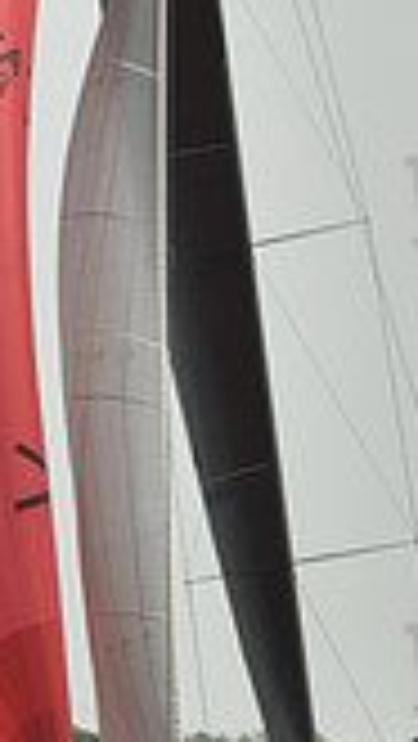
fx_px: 13437
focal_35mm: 683
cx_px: 173
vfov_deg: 3.2
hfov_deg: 1.8
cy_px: 427
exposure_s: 1/1000
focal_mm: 185
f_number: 13
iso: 400
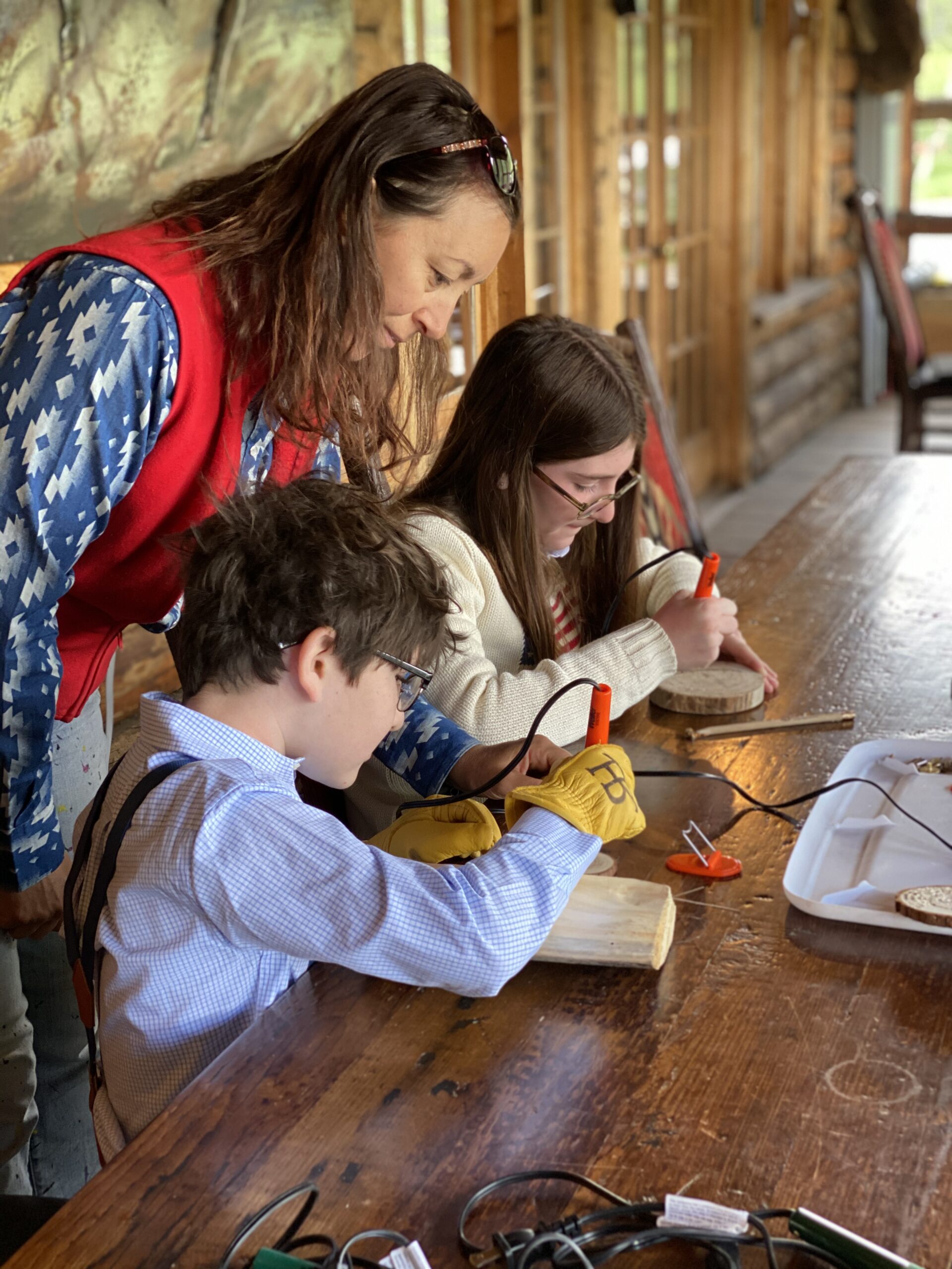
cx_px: 476
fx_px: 1907
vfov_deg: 36.8
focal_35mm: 52
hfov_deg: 28.0
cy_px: 634
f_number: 2
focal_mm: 6
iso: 125
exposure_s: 1/40
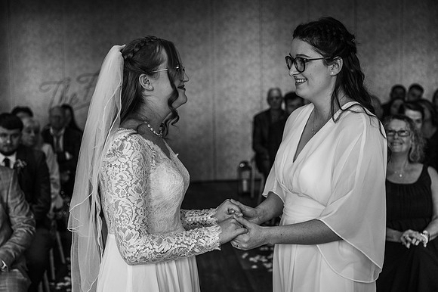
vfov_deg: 27.0
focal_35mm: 50
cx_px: 219
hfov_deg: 39.6
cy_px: 146
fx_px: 608
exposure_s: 1/200
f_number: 3.5
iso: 640
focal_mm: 50
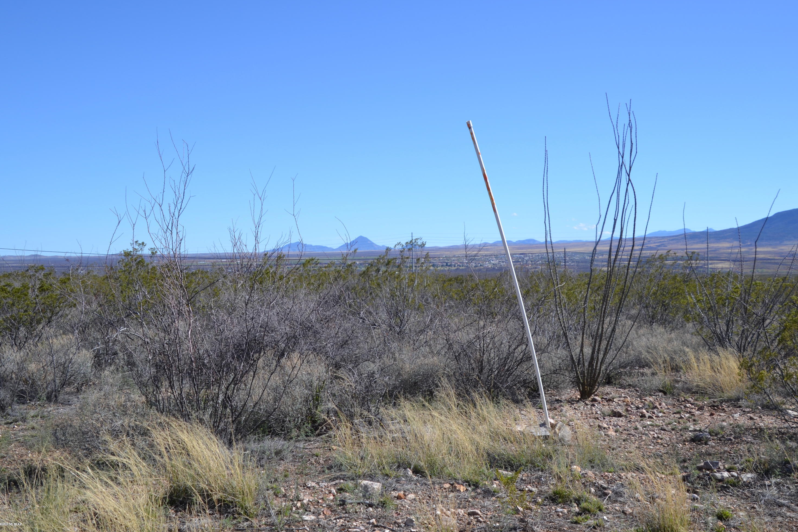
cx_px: 403
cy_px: 269
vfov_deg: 30.2
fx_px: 987
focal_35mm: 45
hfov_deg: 44.0
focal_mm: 29
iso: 100
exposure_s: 1/200
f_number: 7.1
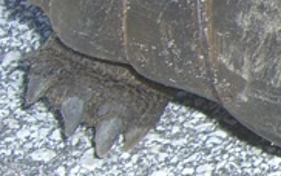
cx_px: 740
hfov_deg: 8.4
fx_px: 1693
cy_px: 32
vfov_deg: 5.9
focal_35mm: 221
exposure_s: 1/250
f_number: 4.3
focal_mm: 6.2
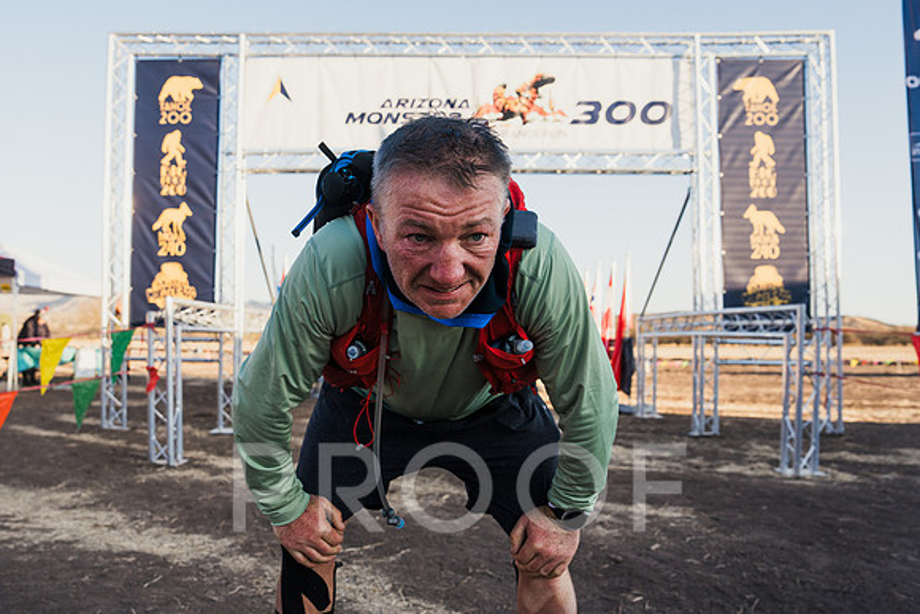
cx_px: 391
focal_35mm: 29
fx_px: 744
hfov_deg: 63.1
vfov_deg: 44.8
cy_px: 306
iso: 400
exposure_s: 1/1000
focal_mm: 24
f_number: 4
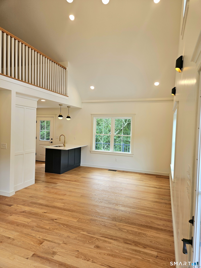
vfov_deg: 73.9
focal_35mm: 23
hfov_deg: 58.9
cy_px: 134
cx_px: 100
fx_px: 178
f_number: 1.8
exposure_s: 1/120
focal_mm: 5.4
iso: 50
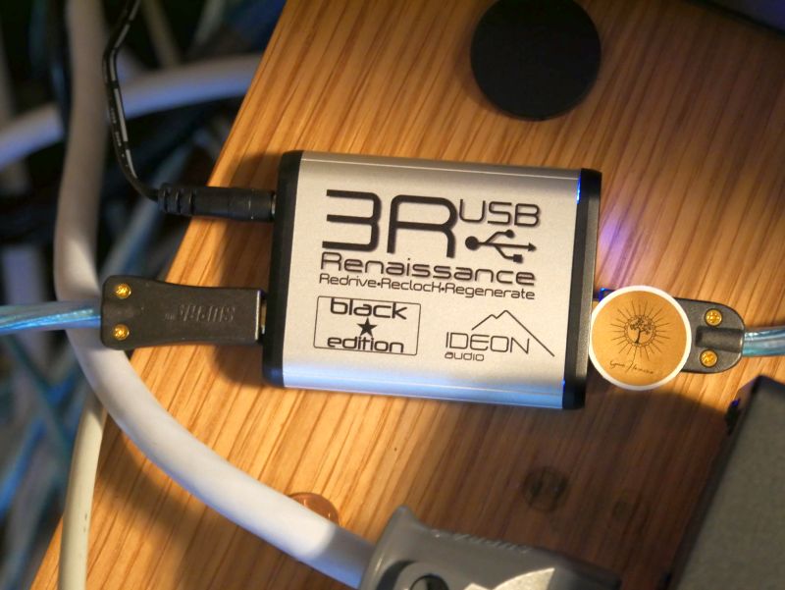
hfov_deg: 21.3
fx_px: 2088
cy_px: 295
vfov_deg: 16.1
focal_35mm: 92
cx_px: 392
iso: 3200
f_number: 4.9
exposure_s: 1/15
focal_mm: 46
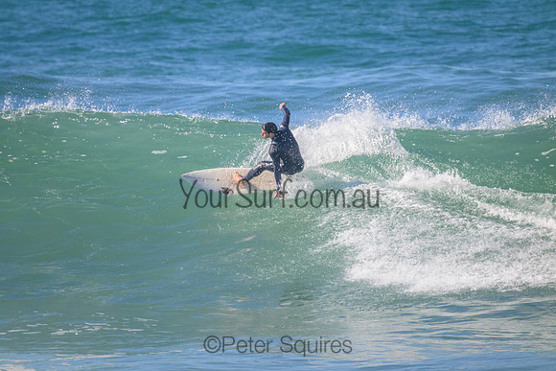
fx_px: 12358
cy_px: 186
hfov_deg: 2.6
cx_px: 278
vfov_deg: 1.7
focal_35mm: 800
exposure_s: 1/2000
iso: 1800
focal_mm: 800
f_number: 11
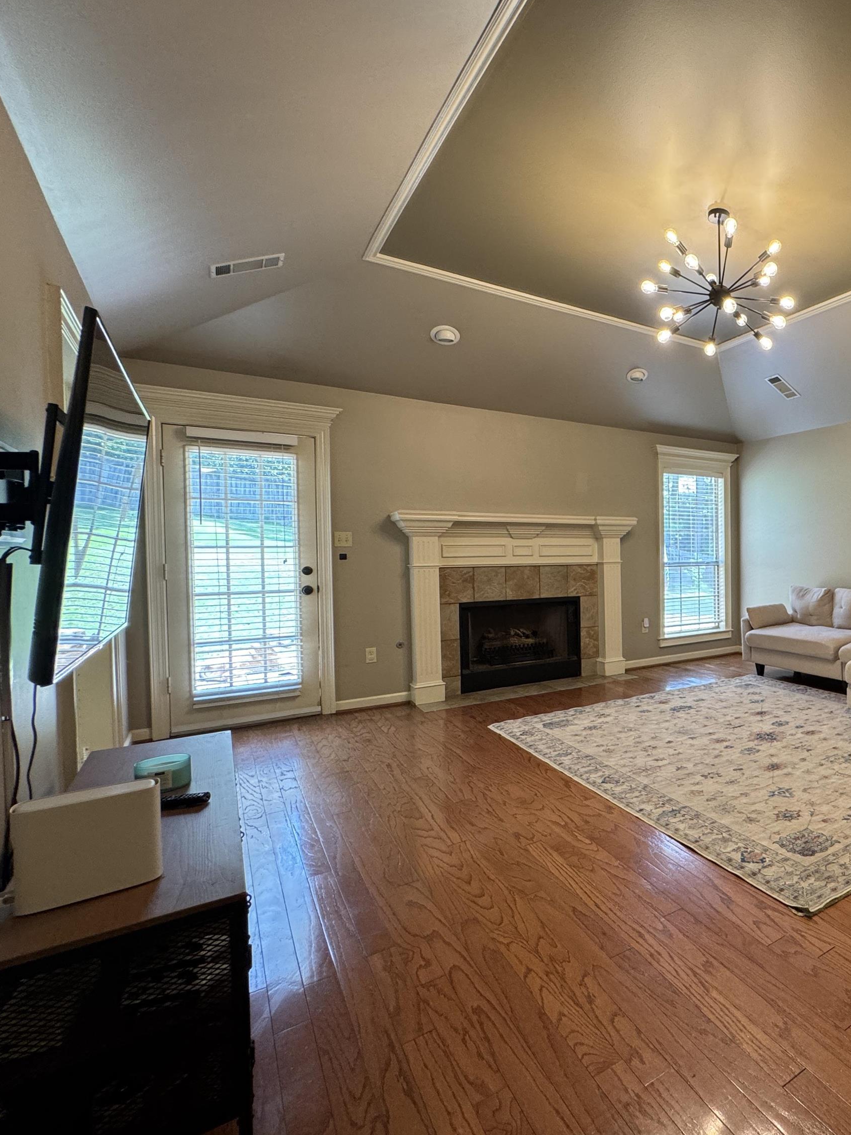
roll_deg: +0.9
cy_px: 566
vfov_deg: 84.7
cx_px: 767
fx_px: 623
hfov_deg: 58.6
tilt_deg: -1.8
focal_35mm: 19
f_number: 2.2
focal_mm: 2.22
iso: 160
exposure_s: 1/60
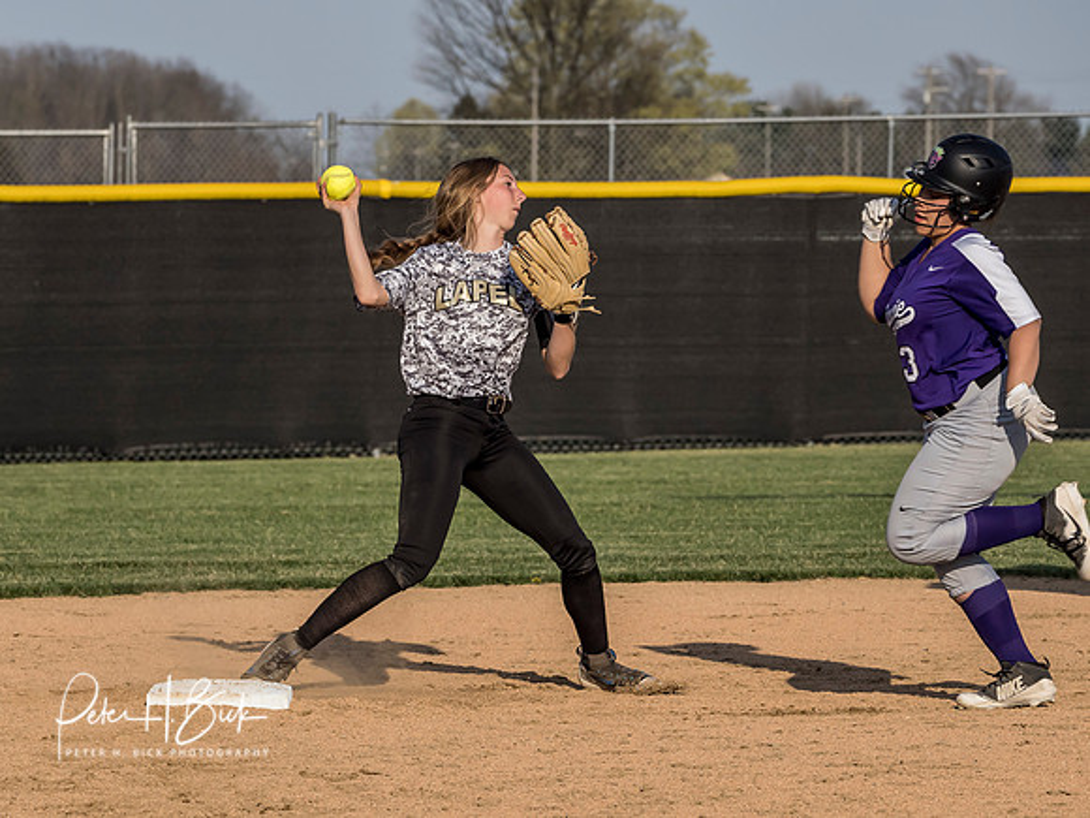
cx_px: 417
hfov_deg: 6.2
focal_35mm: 321
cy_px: 442
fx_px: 10117
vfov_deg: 4.6
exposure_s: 1/2000
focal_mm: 127
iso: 400
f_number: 6.3
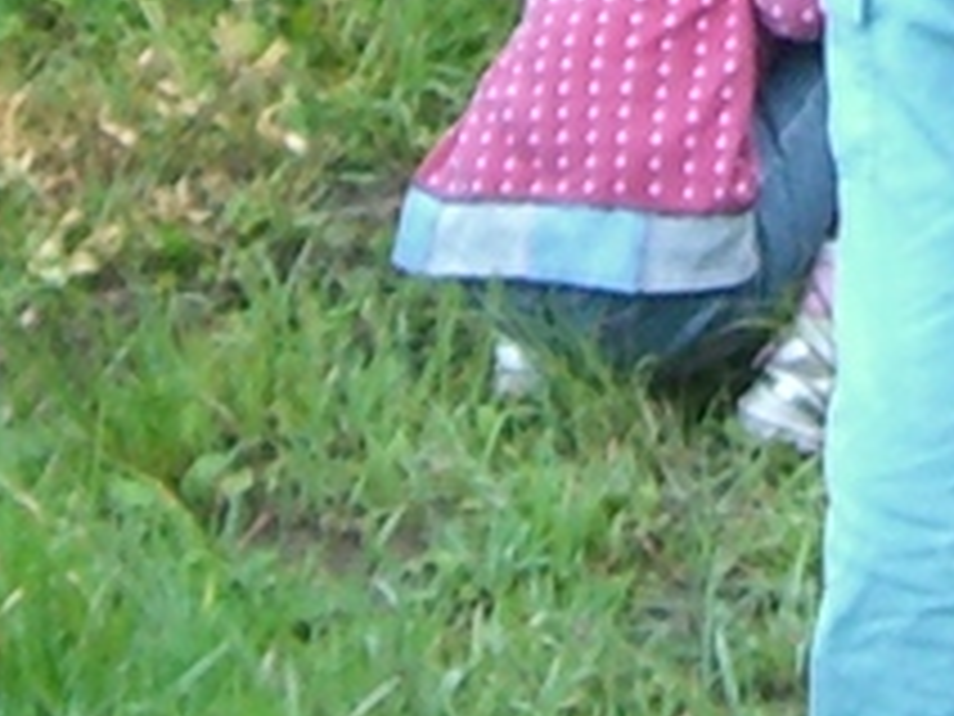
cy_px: -977
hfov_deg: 6.8
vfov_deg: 5.0
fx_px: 7910
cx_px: 1508
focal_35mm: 287
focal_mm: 6.2
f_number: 2.7
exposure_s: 1/100
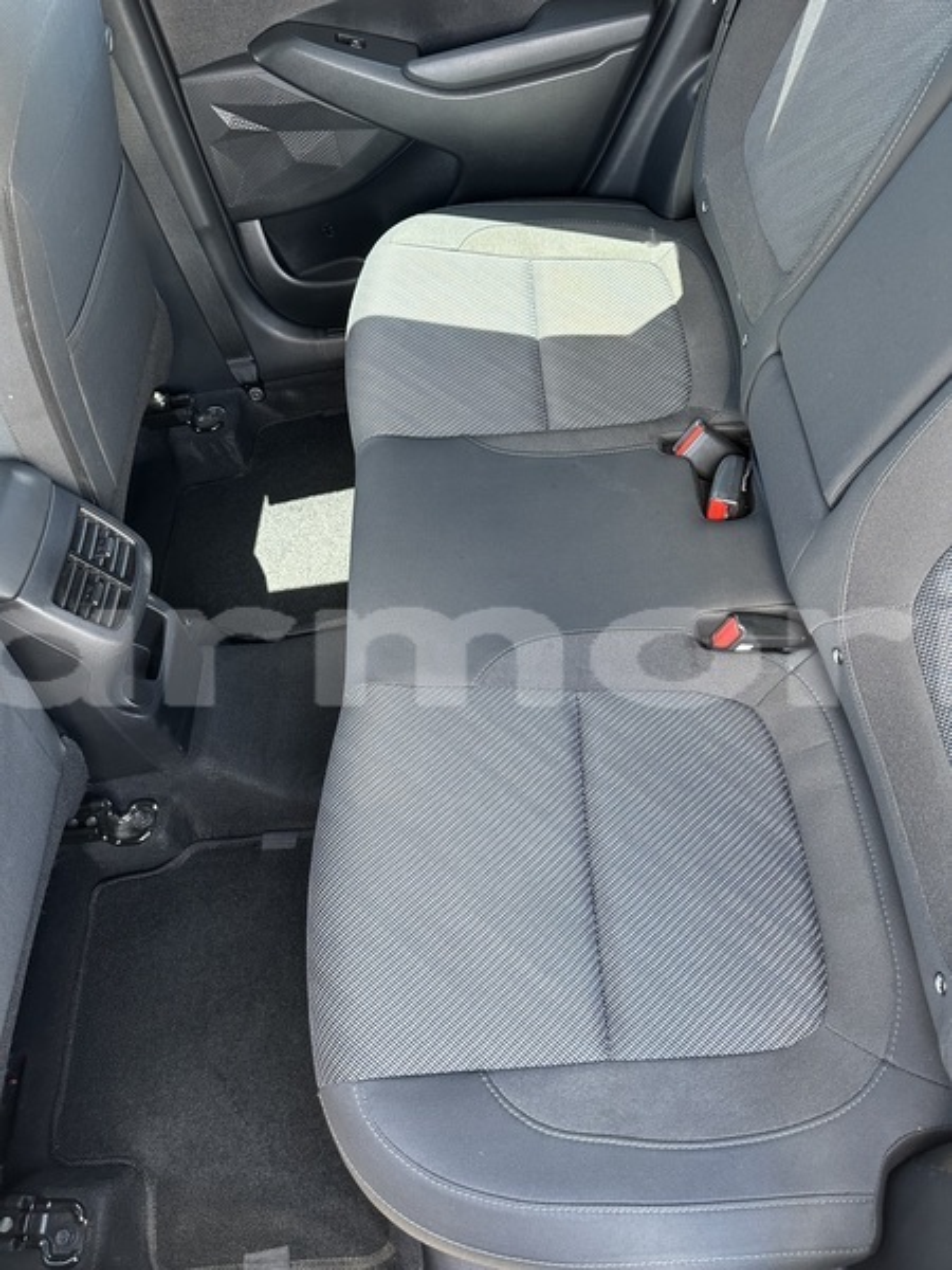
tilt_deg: -55.6
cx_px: 476
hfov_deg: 56.8
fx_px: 880
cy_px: 635
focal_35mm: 24
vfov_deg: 71.6
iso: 250
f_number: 1.78
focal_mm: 6.86
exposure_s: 1/69
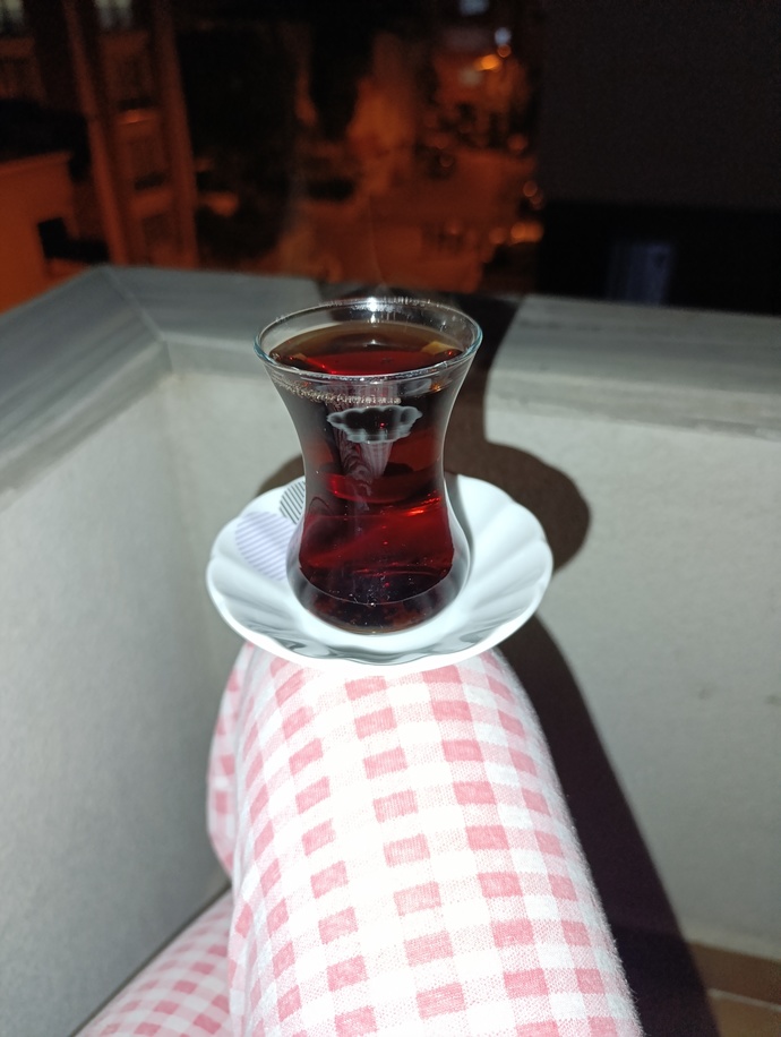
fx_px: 690
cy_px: 518
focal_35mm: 23
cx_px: 390
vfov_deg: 73.8
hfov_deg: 59.0
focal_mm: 6.14
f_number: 1.6
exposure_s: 1/100
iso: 1250
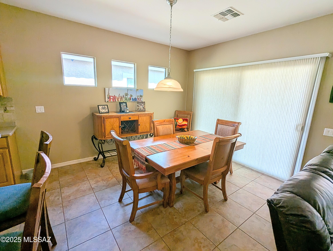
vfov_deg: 78.2
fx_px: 154
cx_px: 166
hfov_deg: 94.4
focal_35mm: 16
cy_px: 126
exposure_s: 1/127
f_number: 2.2
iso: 40
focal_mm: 2.35
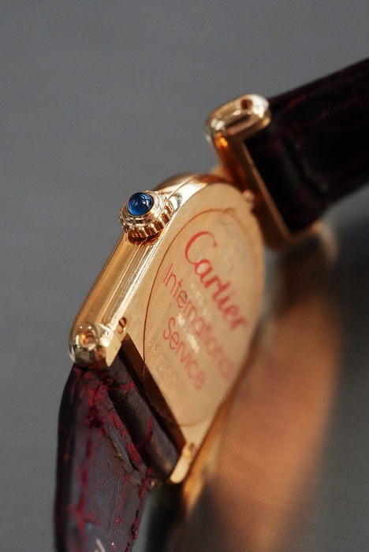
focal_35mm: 105
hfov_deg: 13.1
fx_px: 1613
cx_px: 184
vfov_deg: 19.4
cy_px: 276
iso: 10000
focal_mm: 105
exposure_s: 1/250
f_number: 8
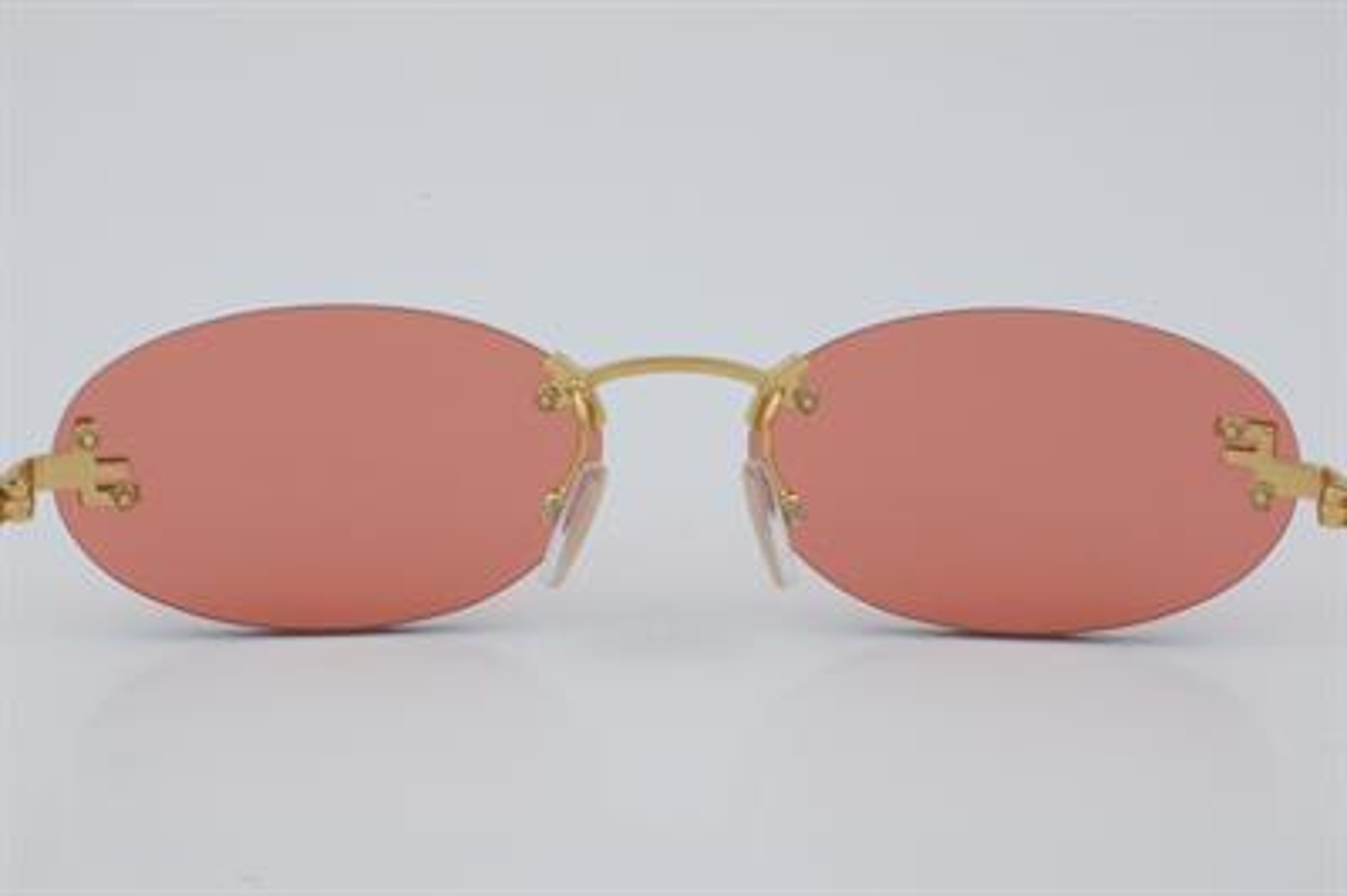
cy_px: 448
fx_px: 3084
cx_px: 674
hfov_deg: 24.6
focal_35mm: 82
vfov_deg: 16.5
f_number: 32
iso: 100
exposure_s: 1/3
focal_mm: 55
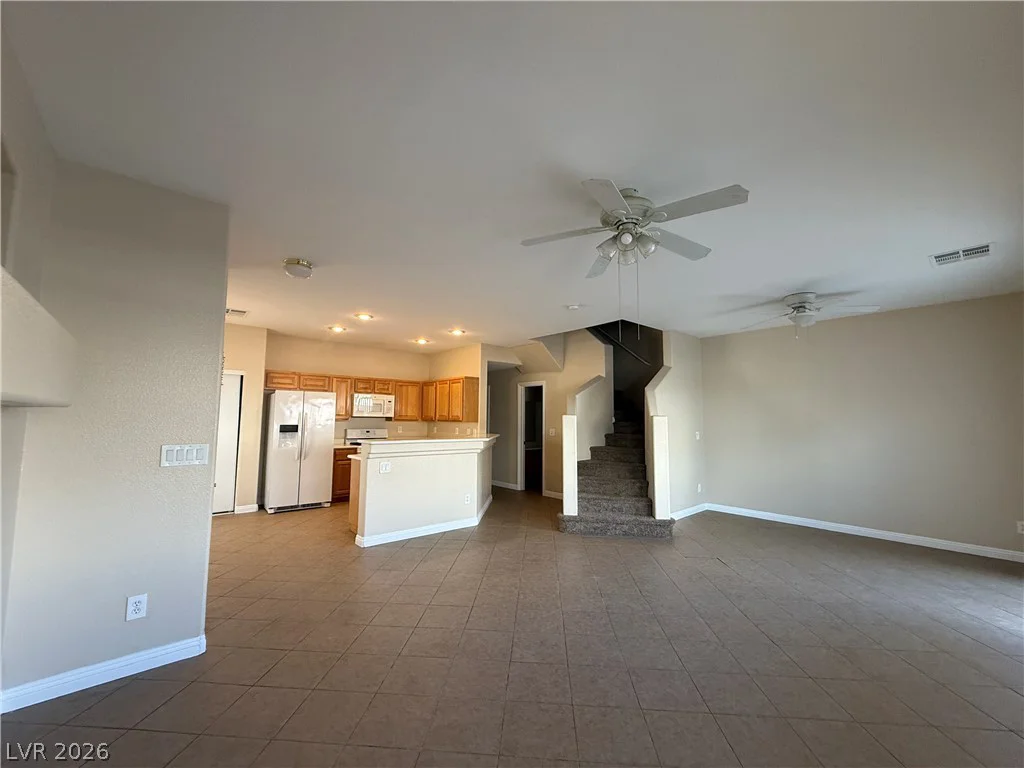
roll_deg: -0.6
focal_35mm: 14
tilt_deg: +5.0
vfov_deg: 85.7
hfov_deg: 102.1
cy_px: 384
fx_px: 414
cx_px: 512
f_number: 2.2
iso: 250
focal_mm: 2.22
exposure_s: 1/120
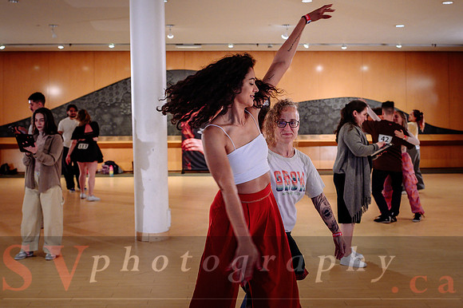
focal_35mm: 42
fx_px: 540
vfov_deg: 31.9
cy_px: 154
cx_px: 232
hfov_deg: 46.4
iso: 1250
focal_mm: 28
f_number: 3.2
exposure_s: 1/200
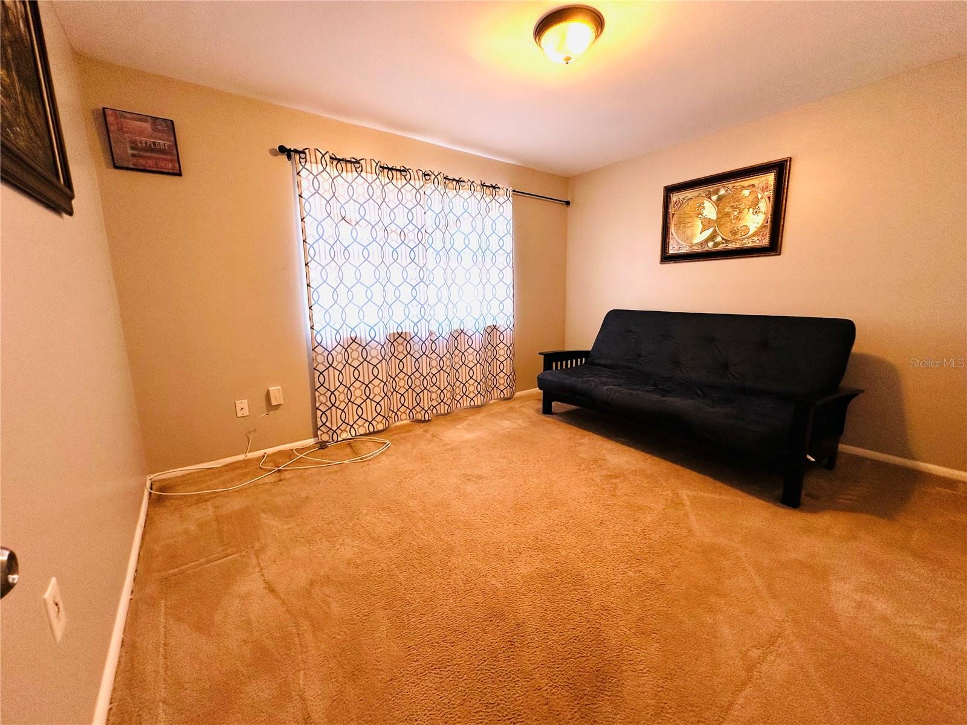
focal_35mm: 14
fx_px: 391
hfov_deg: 102.1
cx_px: 484
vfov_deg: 85.7
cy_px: 362
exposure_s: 1/127
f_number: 2.2
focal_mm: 2.22
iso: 40
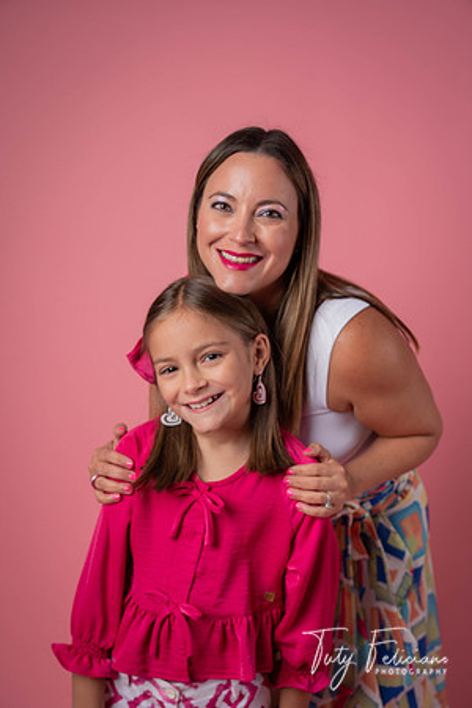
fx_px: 944
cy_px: 354
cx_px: 236
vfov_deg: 41.1
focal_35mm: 48
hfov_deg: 28.1
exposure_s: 1/200
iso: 64
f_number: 4.5
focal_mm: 48
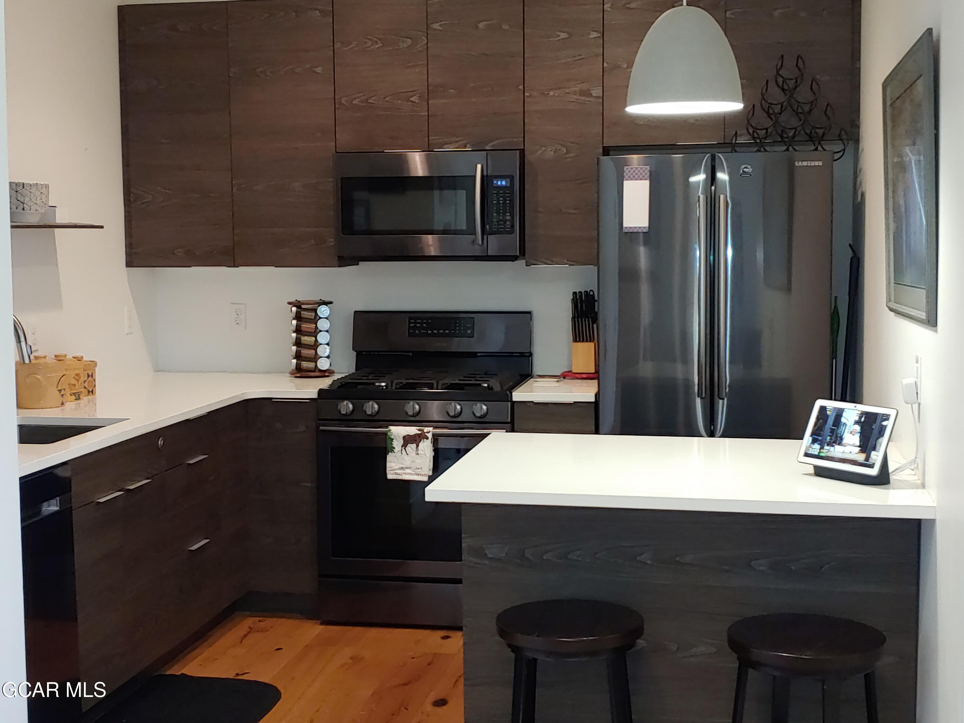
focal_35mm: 47
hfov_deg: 40.4
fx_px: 1309
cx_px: 482
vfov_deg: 30.9
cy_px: 362
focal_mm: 4.23
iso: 150
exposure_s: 1/30
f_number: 1.5
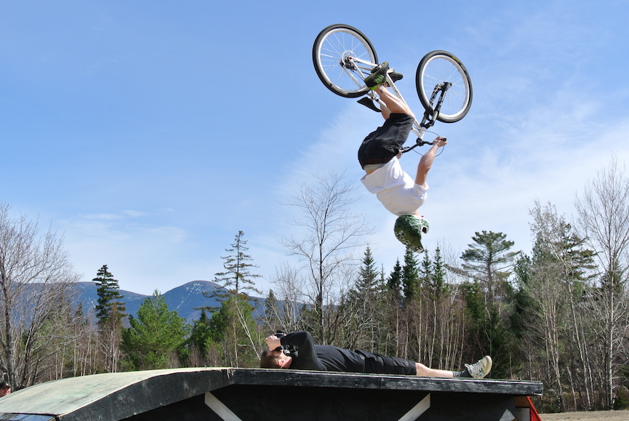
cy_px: 185
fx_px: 1015
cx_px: 321
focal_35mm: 58
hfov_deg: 34.4
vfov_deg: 23.4
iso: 100
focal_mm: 18.2
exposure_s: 1/640
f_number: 4.5
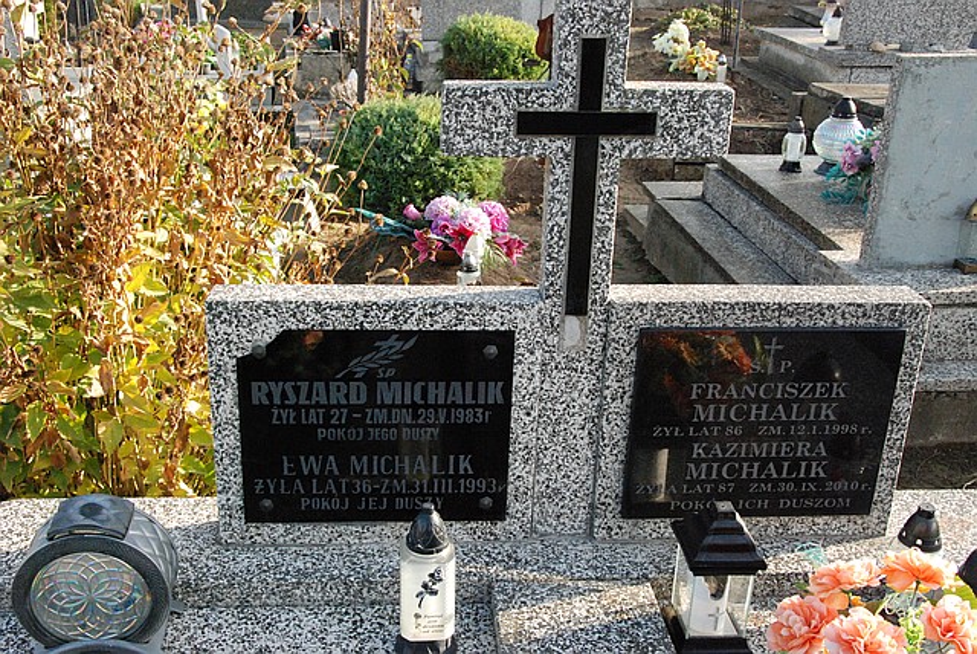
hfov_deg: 49.5
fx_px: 1059
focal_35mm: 39
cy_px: 327
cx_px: 488
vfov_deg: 34.3
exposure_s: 1/400
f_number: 10
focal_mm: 26
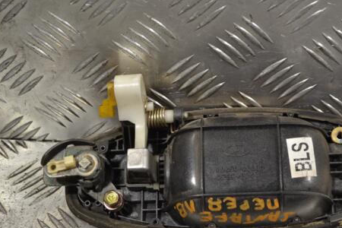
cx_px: 224
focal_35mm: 80
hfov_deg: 25.2
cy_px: 139
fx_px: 760
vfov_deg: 17.0
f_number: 5.3
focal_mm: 40
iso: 400
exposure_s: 1/100
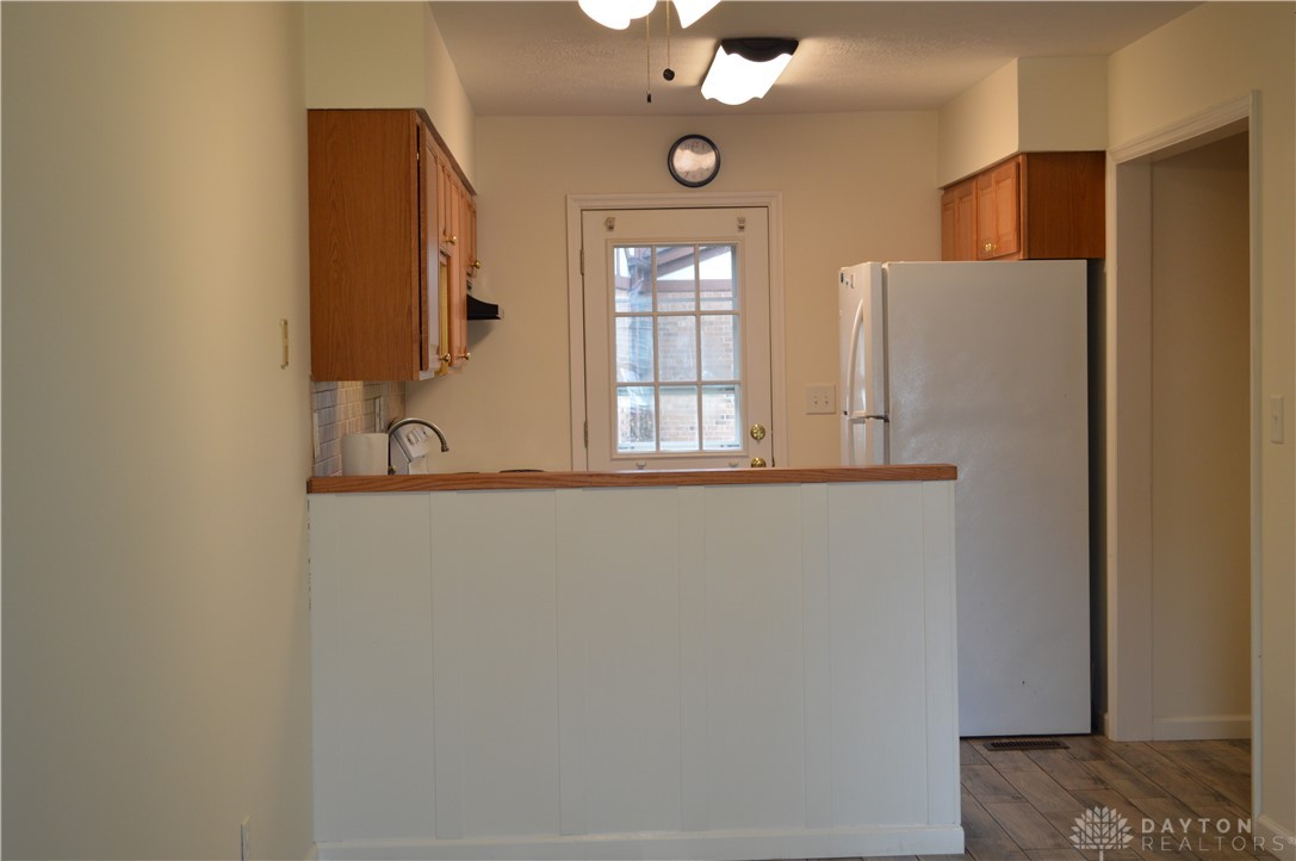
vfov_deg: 25.0
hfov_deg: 36.9
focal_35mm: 54
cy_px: 430
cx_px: 648
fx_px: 1942
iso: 400
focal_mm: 36
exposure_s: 1/40
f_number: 5
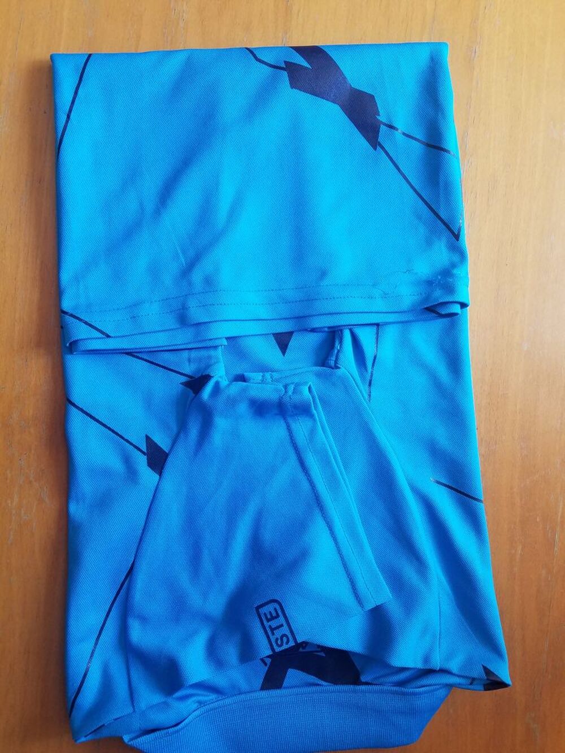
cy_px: 376
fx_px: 566
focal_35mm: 26
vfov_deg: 67.3
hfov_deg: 53.1
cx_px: 282
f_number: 1.7
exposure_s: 1/50
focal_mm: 4.2
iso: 125
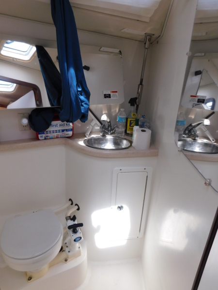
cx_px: 109
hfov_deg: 58.9
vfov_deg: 73.9
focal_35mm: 23
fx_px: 193
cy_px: 145
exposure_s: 1/100
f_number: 3
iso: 125
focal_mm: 4
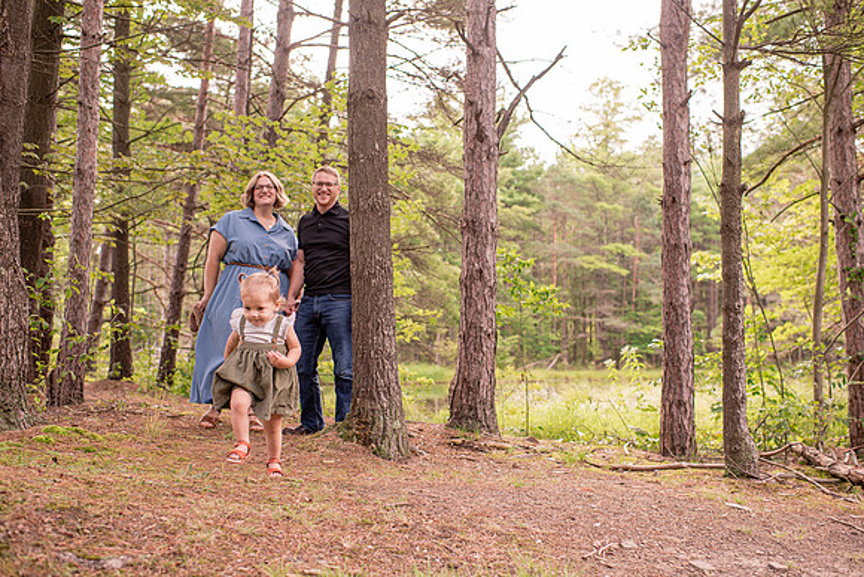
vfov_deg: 36.5
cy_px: 288
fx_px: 874
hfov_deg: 52.6
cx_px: 442
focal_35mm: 36
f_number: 2.8
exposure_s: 1/400
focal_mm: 35
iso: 400
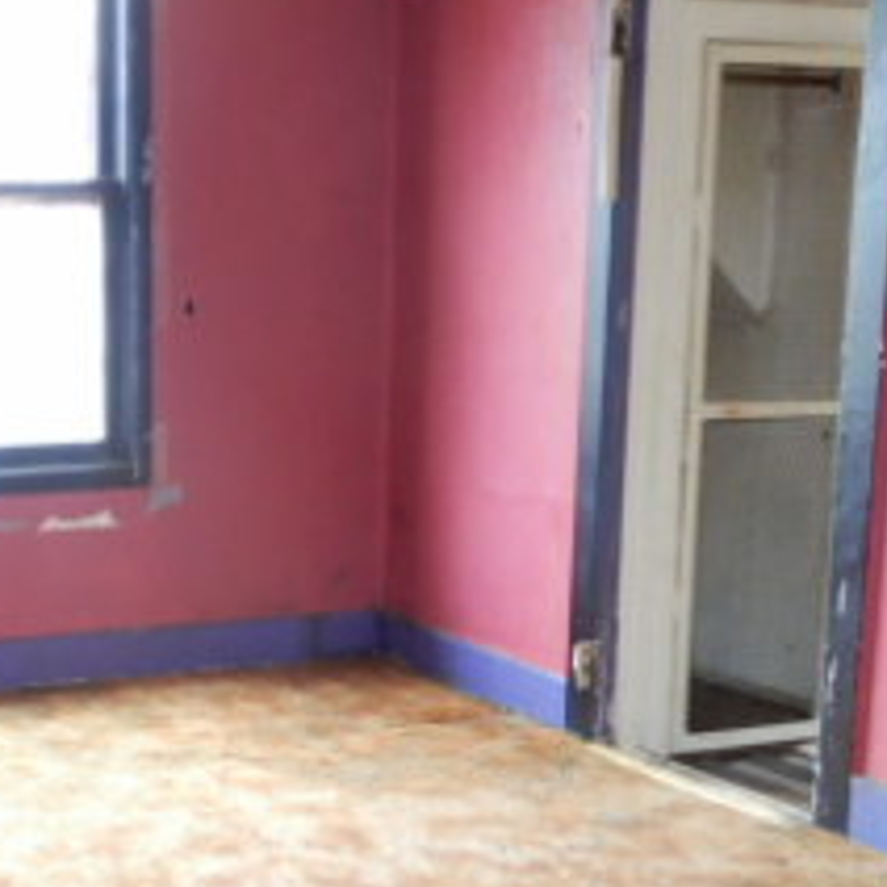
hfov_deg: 26.5
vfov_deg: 26.4
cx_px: 205
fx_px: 1855
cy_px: 711
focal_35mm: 64
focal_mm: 4.3
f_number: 3.4
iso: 400
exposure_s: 1/30
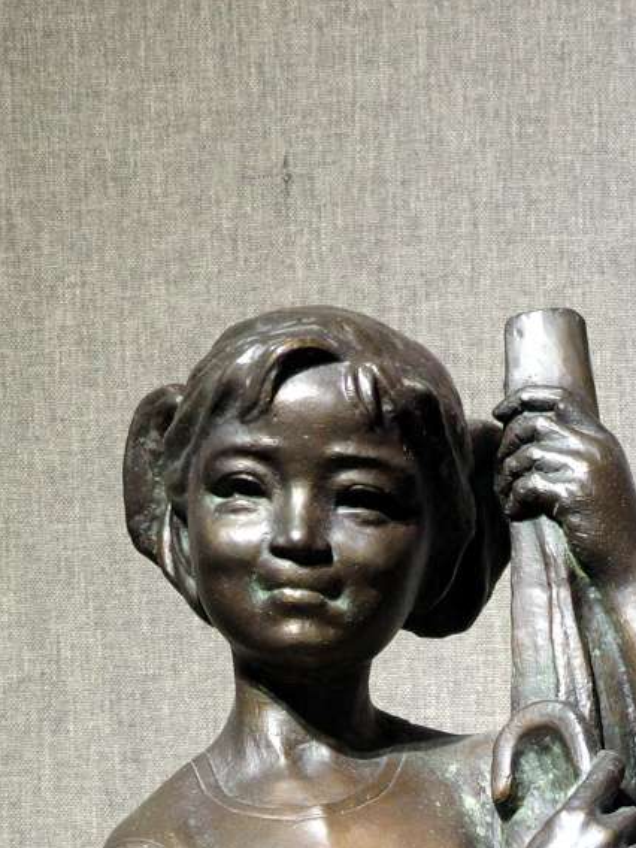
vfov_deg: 13.9
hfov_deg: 11.4
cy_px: 1403
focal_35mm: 130
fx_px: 3185
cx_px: 523
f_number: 2.8
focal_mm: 26
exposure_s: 1/40
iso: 1000
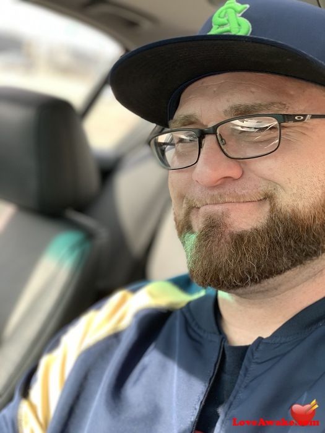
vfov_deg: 36.8
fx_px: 651
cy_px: 216
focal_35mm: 52
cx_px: 162
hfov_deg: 28.0
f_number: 2.4
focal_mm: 6
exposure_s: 1/122
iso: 40
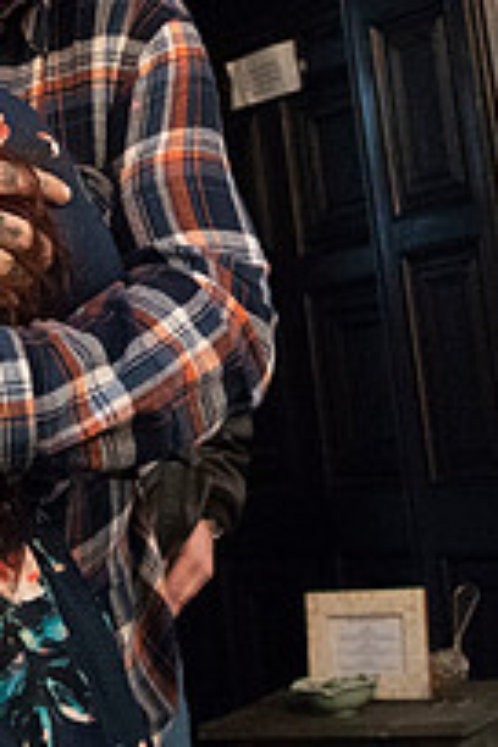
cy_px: 179
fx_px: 1764
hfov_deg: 16.0
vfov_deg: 23.6
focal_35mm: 85
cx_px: 130
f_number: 4
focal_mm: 24
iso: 3200
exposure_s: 1/200
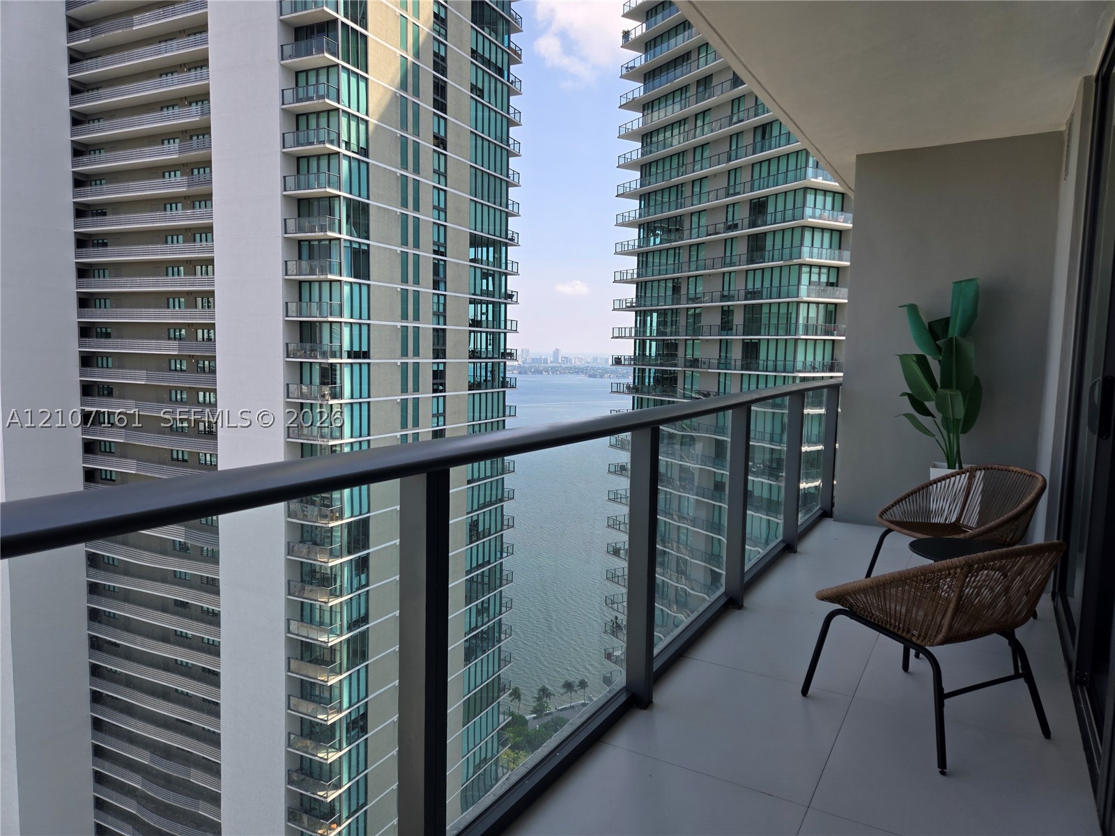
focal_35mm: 23
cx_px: 558
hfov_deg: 73.9
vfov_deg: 58.9
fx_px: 741
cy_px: 418
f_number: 1.8
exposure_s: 1/1173
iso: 25
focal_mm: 5.4
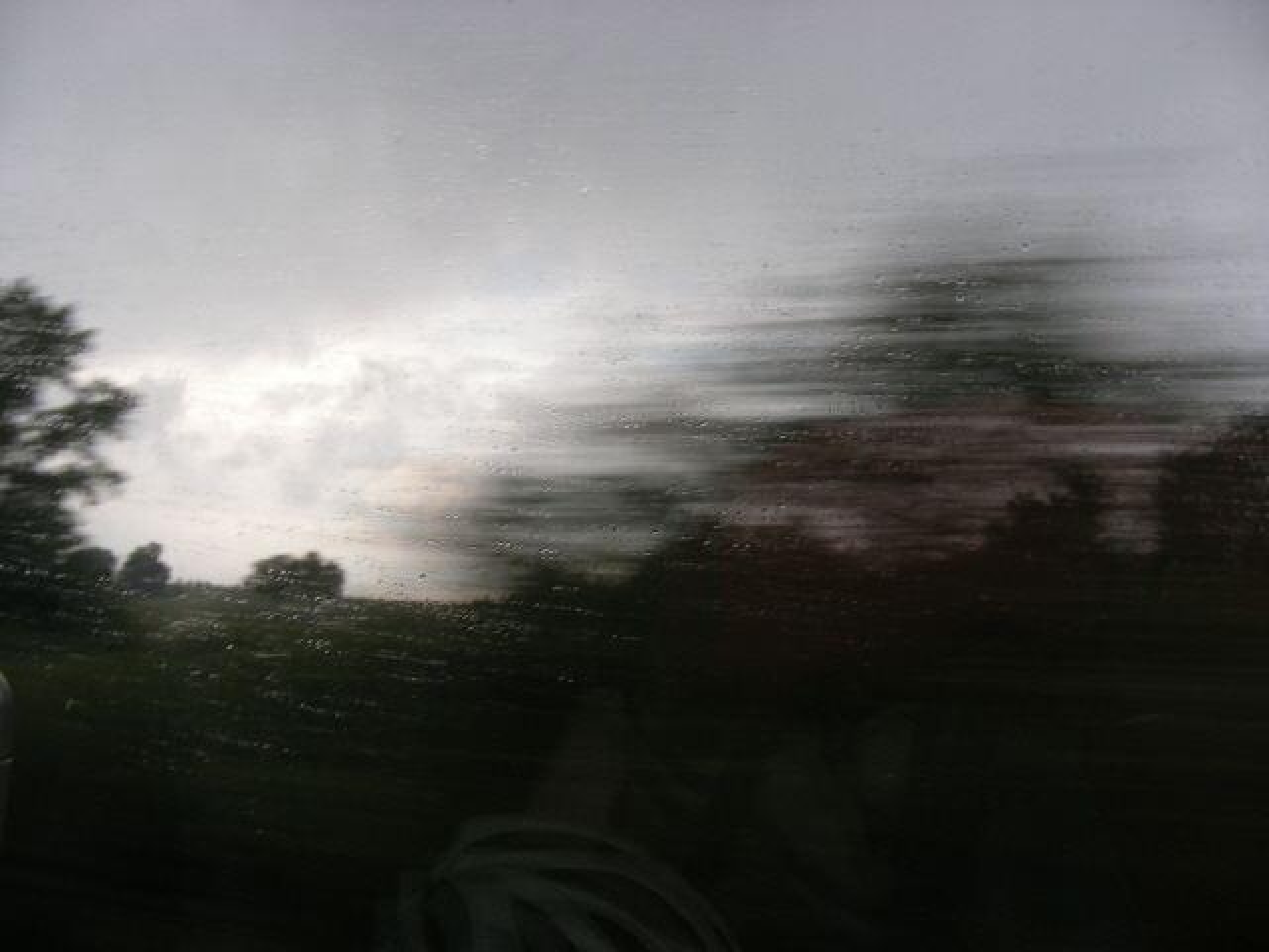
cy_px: 476
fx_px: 1393
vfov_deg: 37.7
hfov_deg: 49.0
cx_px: 634
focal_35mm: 38
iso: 60
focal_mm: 6.3
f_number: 3.5
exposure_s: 1/34
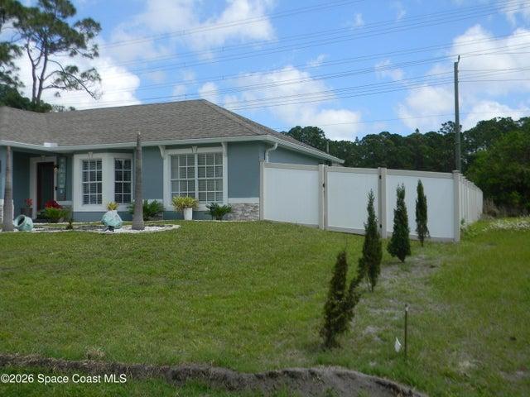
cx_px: 265
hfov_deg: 51.4
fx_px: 551
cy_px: 198
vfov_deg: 39.7
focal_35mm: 36
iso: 80
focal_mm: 6.4
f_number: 3.7
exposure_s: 1/747
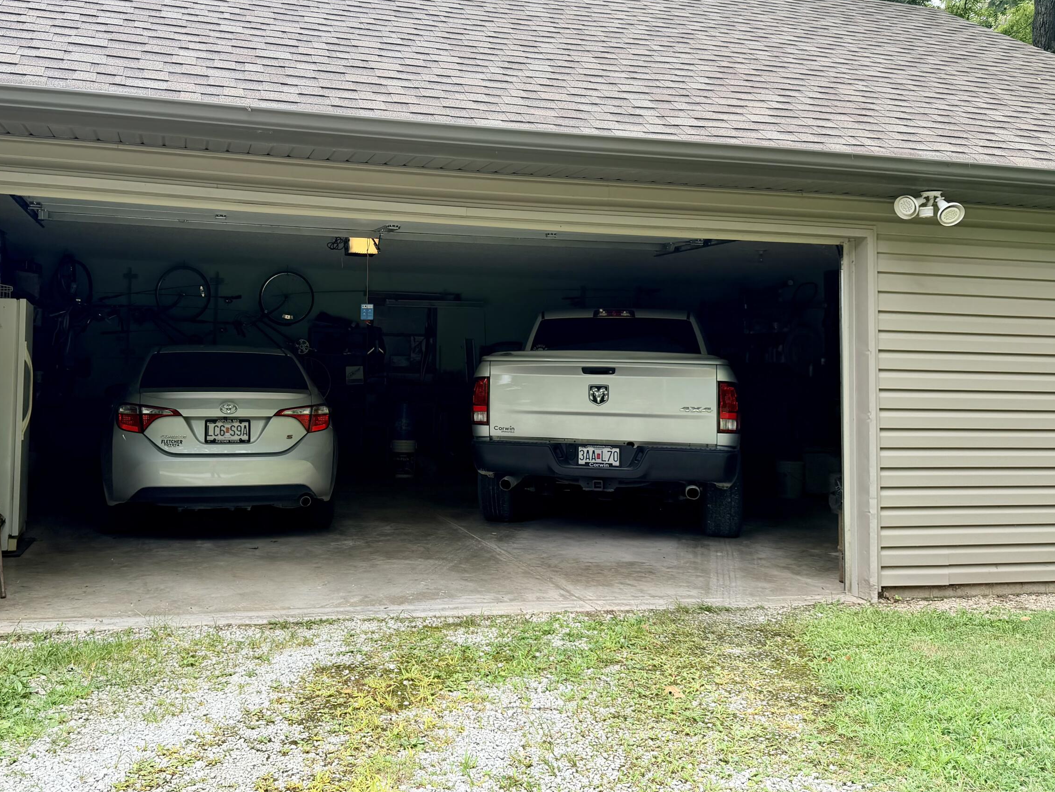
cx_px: 406
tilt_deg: +3.8
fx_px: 975
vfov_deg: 43.9
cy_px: 313
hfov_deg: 56.2
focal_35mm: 32
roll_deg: -1.1
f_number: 1.78
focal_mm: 6.76
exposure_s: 1/1211
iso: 80
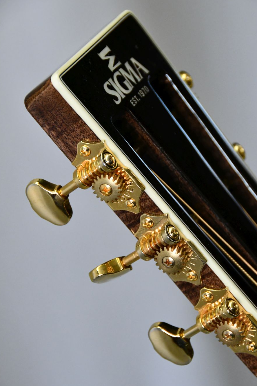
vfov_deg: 10.6
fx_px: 2077
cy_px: 194
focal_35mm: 194
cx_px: 140
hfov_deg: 7.1
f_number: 5.3
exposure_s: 1/200
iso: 2800
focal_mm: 112
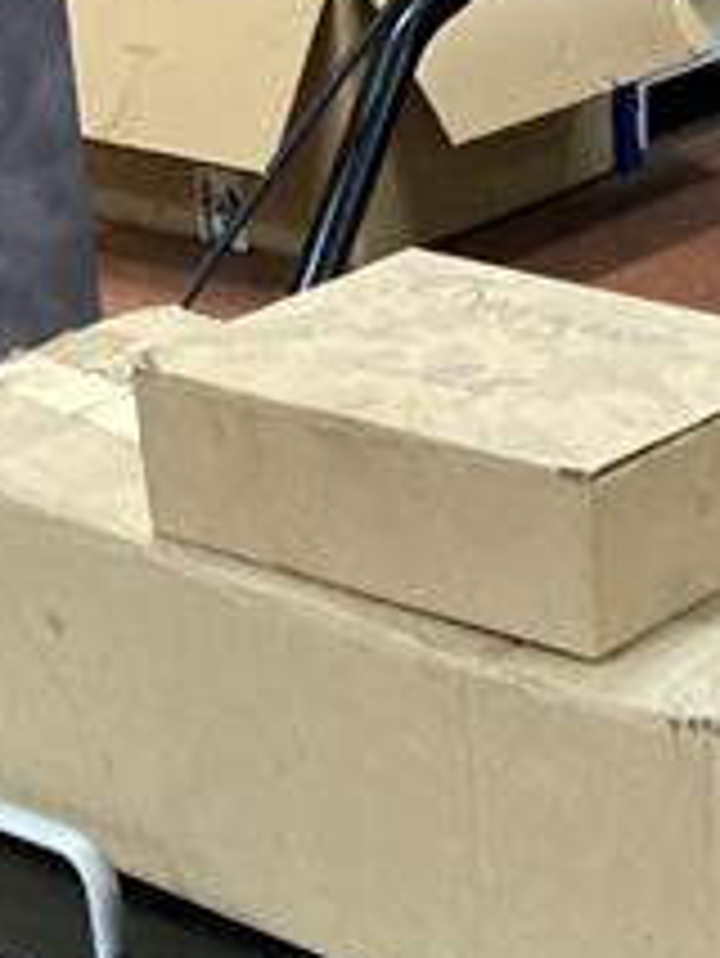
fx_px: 2798
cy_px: 1084
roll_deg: +2.6
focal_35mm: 101
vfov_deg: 18.6
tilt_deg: -32.6
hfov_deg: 14.5
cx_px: 616
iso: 400
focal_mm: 3.99
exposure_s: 1/33
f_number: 1.8
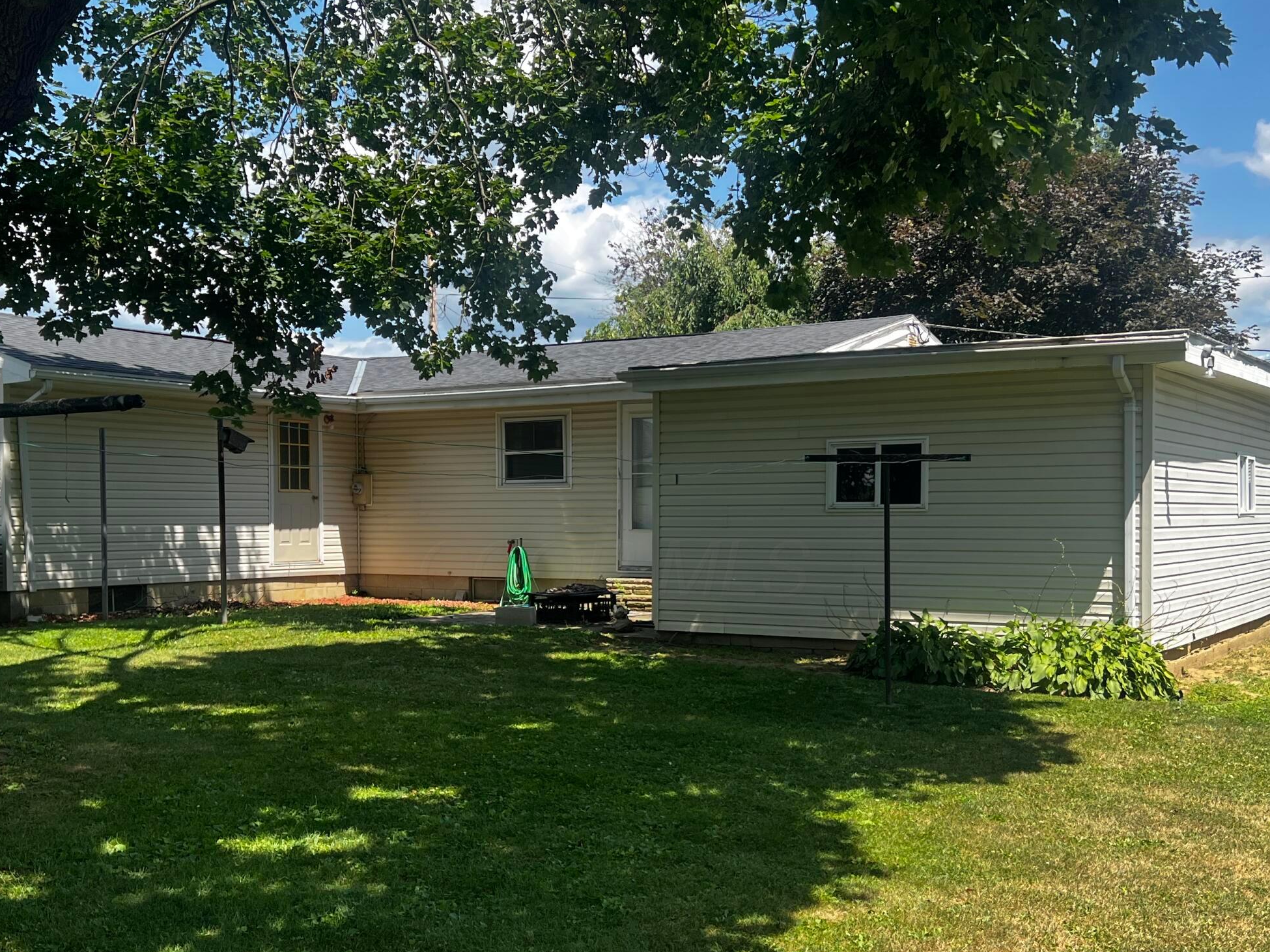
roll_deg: +0.5
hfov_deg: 46.8
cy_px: 569
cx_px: 615
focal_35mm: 40
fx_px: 1468
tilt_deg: -1.2
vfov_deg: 35.8
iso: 50
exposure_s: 1/1553
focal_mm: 5.7
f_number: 1.5
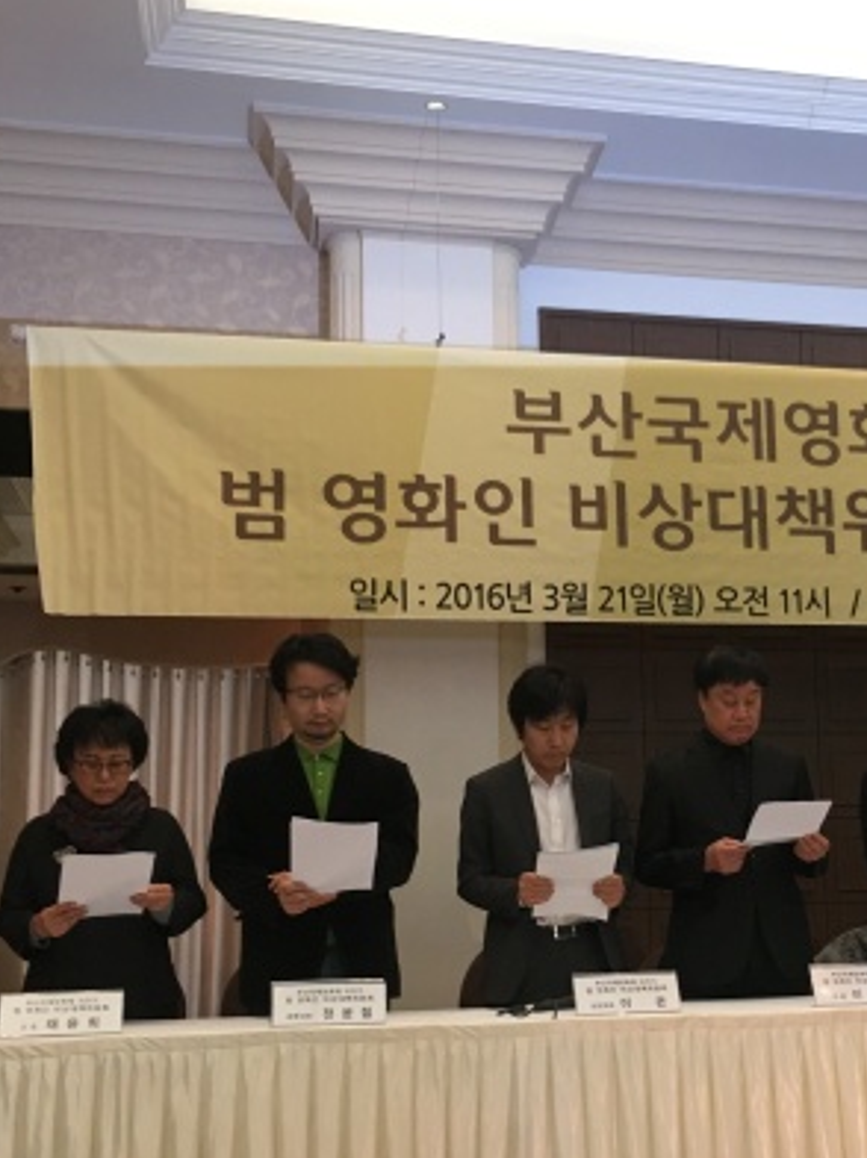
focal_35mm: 48
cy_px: 664
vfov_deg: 39.6
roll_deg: +1.2
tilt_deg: +7.8
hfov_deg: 29.7
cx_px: 655
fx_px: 1606
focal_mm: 4.15
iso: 80
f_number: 2.2
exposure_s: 1/30
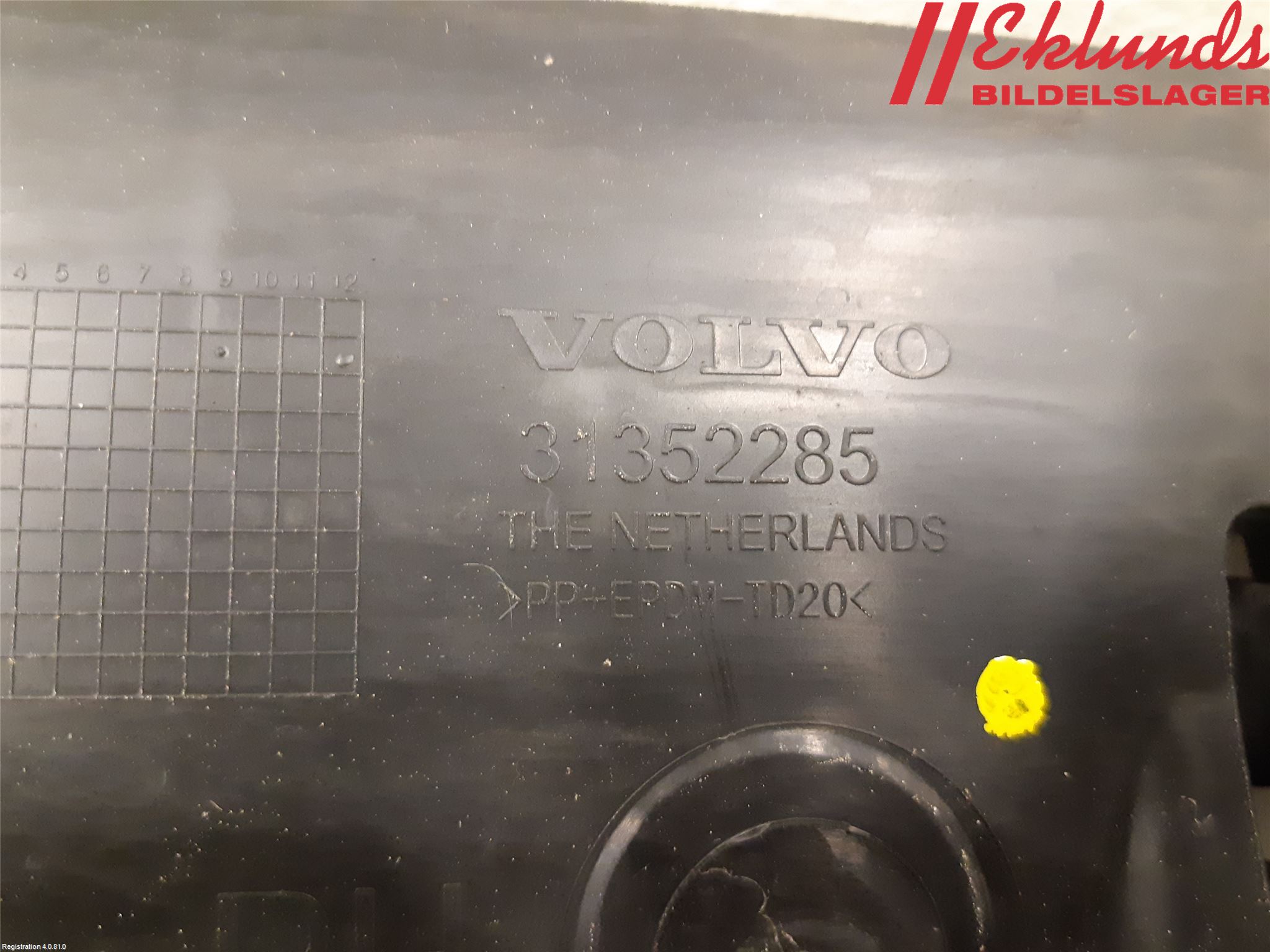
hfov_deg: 67.3
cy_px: 476
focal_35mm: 26
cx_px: 635
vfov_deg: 53.1
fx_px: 954
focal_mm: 3.93
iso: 500
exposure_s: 1/25
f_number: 1.7
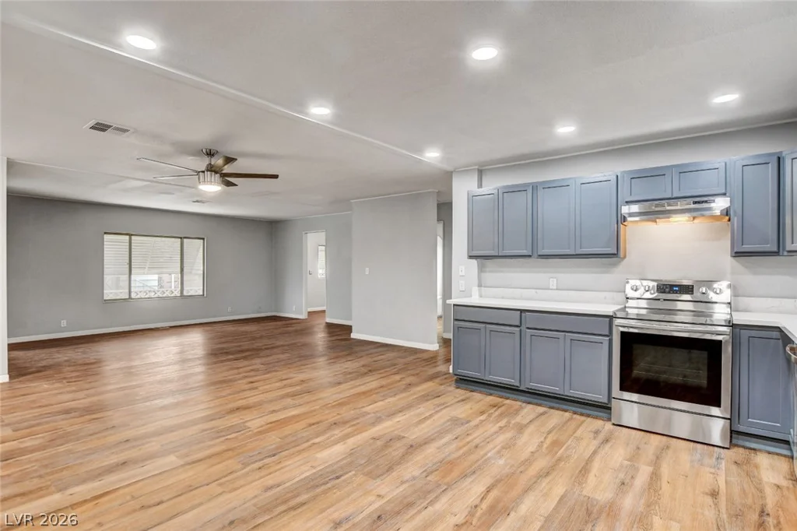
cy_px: 266
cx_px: 398
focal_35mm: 18
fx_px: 398
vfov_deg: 67.3
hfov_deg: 90.0
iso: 640
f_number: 9
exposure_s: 1/6
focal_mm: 12
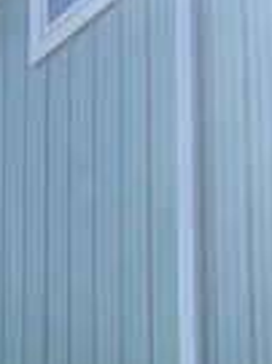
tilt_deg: +8.4
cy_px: 534
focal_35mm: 87
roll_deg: -1.2
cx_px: -81
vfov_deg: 19.8
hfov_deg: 16.1
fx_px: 913
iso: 32
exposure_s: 1/1618
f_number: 1.6
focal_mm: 5.1
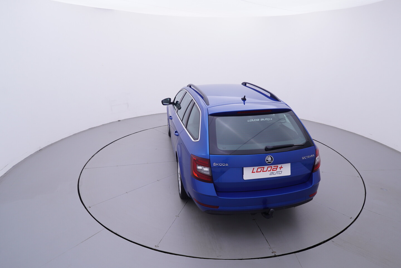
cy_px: 134
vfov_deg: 56.2
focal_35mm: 22
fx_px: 251
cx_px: 200
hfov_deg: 77.3
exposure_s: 1/80
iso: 200
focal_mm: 15
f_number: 5
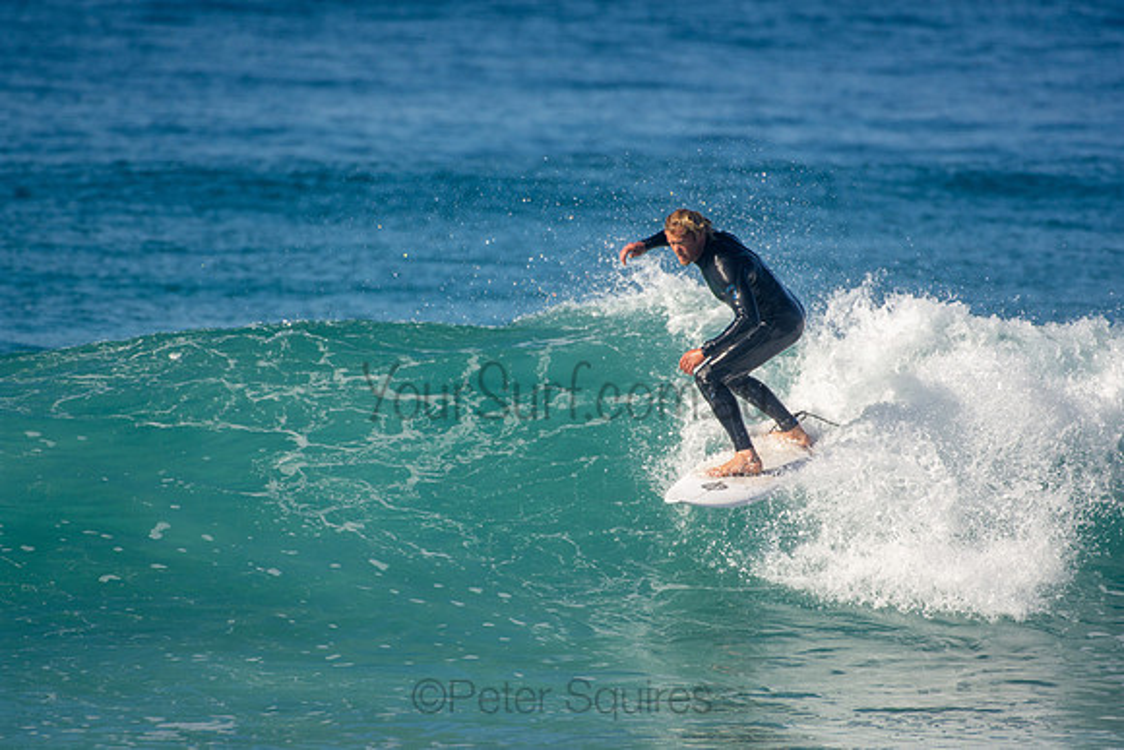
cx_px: 562
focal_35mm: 750
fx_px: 23421
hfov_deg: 2.7
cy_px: 375
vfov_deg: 1.8
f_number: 5.6
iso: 220
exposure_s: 1/1600
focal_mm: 500
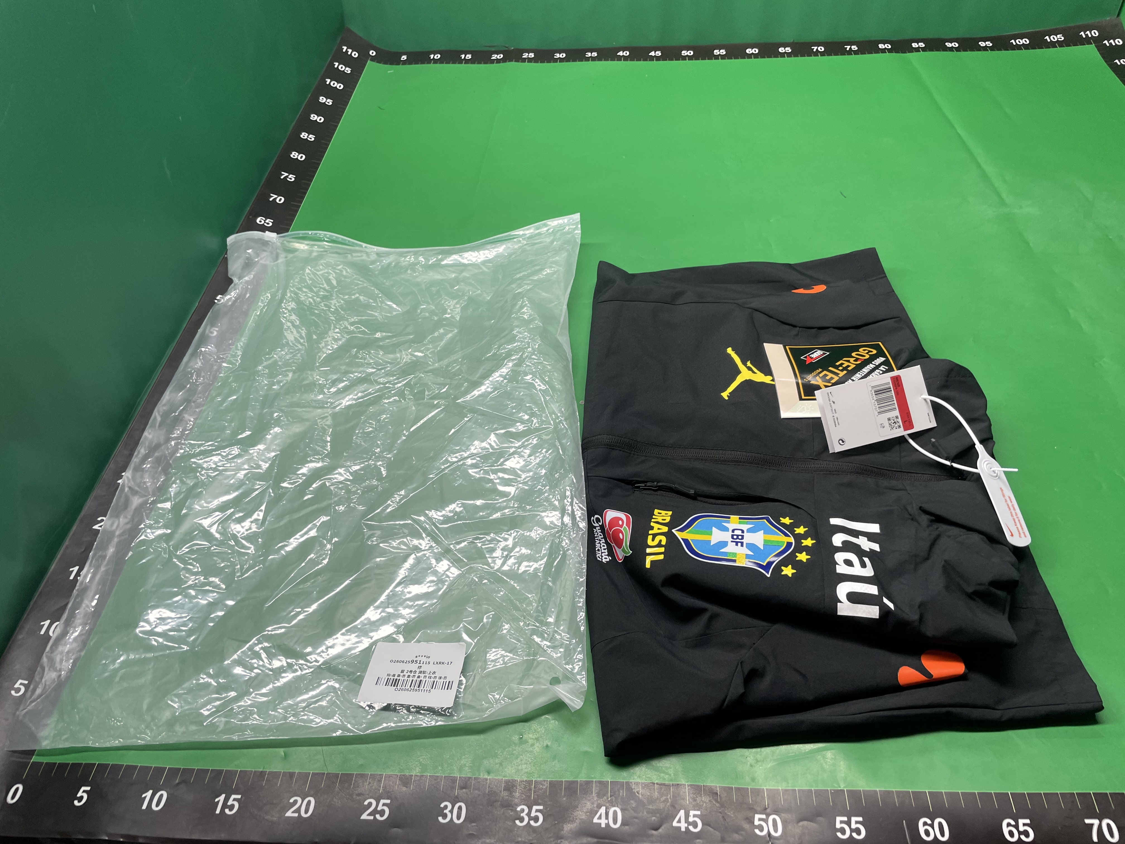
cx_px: 562
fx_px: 845
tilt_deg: -42.7
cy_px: 422
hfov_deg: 67.3
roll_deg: +4.0
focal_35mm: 26
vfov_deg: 53.1
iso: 64
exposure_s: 1/100
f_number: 1.6
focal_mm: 4.2
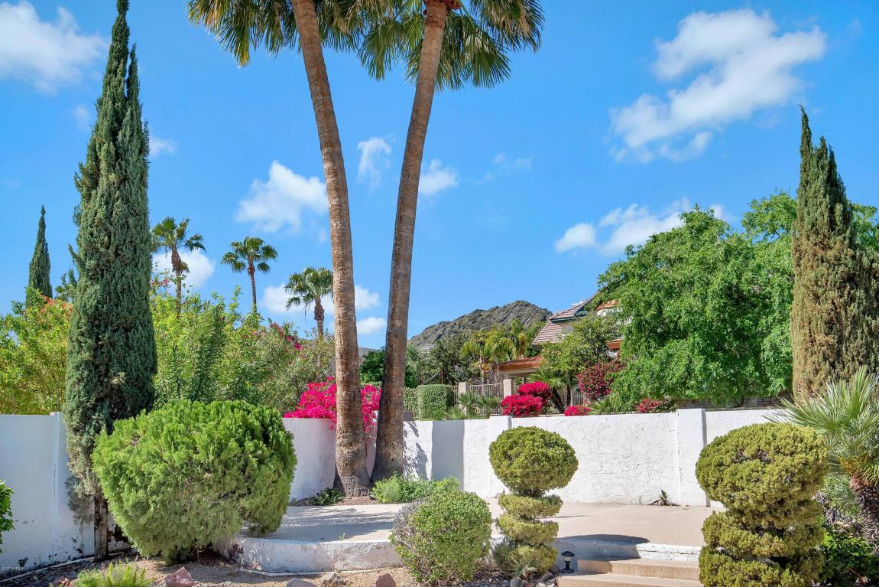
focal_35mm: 30
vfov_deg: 43.6
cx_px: 440
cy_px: 294
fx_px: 733
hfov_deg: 61.9
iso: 320
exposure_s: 1/500
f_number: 11
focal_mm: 30
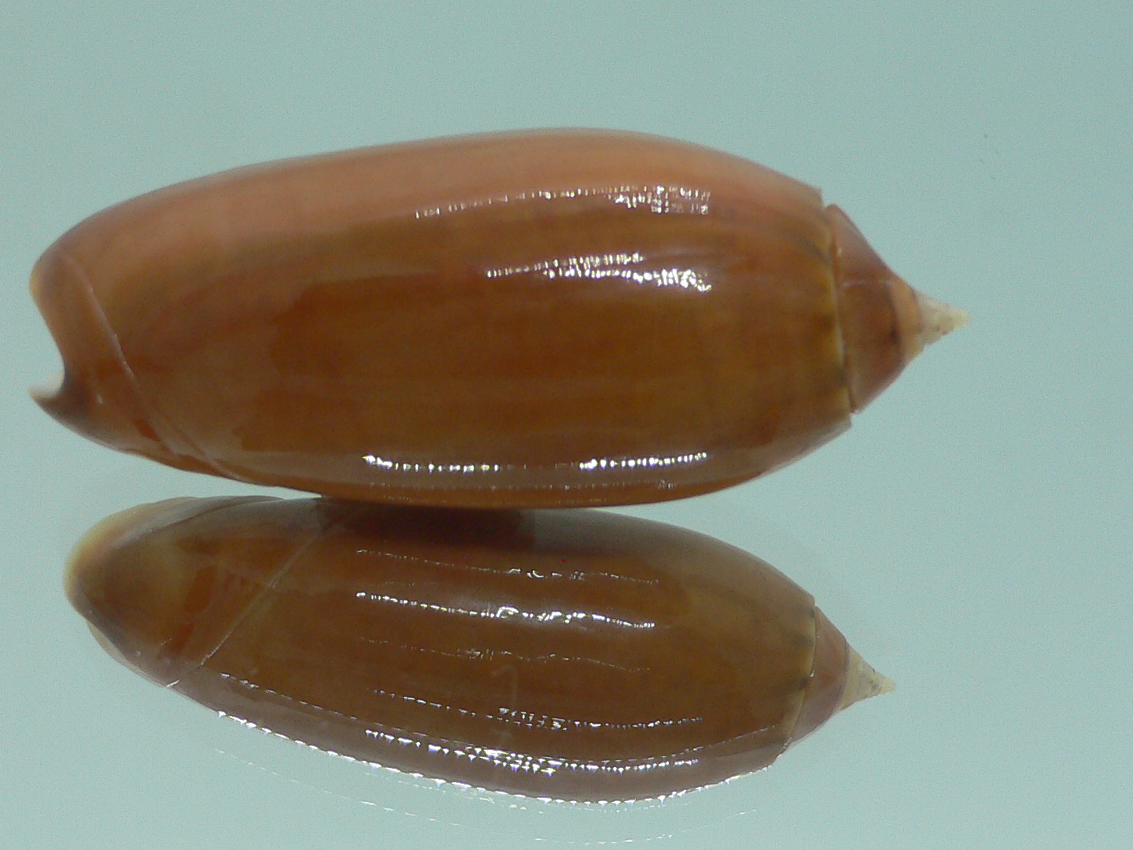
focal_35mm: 49
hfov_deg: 38.8
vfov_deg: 29.7
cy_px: 443
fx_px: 1604
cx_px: 475
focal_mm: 4.6
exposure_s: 1/60
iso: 100
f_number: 2.8
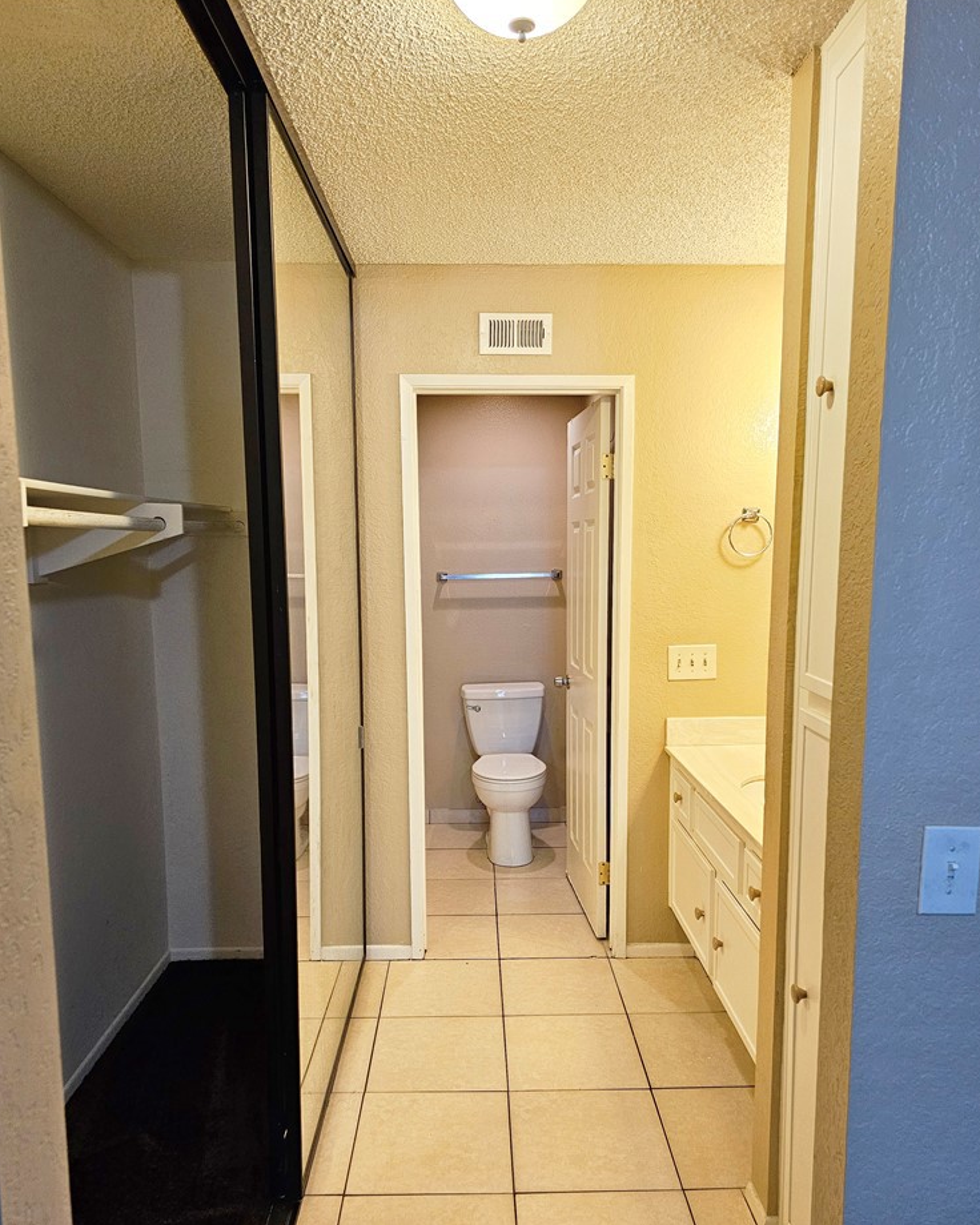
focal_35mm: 25
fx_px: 906
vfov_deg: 67.9
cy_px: 675
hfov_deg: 56.8
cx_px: 489
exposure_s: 1/120
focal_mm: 6.3
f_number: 1.7
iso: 320
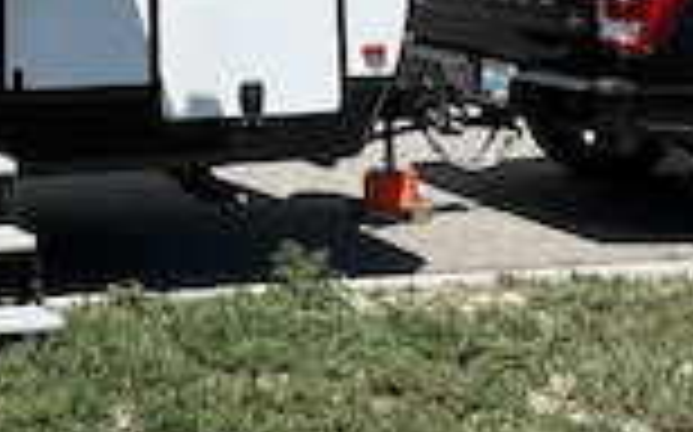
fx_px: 1699
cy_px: -297
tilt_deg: +5.6
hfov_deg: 21.2
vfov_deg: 13.3
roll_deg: +0.4
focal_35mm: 90
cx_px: -180
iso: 32
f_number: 1.8
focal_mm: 1.57
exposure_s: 1/2137
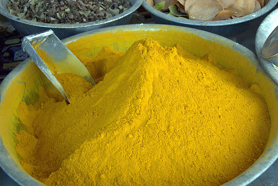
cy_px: 93
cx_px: 139
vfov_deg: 26.6
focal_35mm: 51
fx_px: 395
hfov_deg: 38.8
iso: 800
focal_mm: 34
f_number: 6.3
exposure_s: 1/160
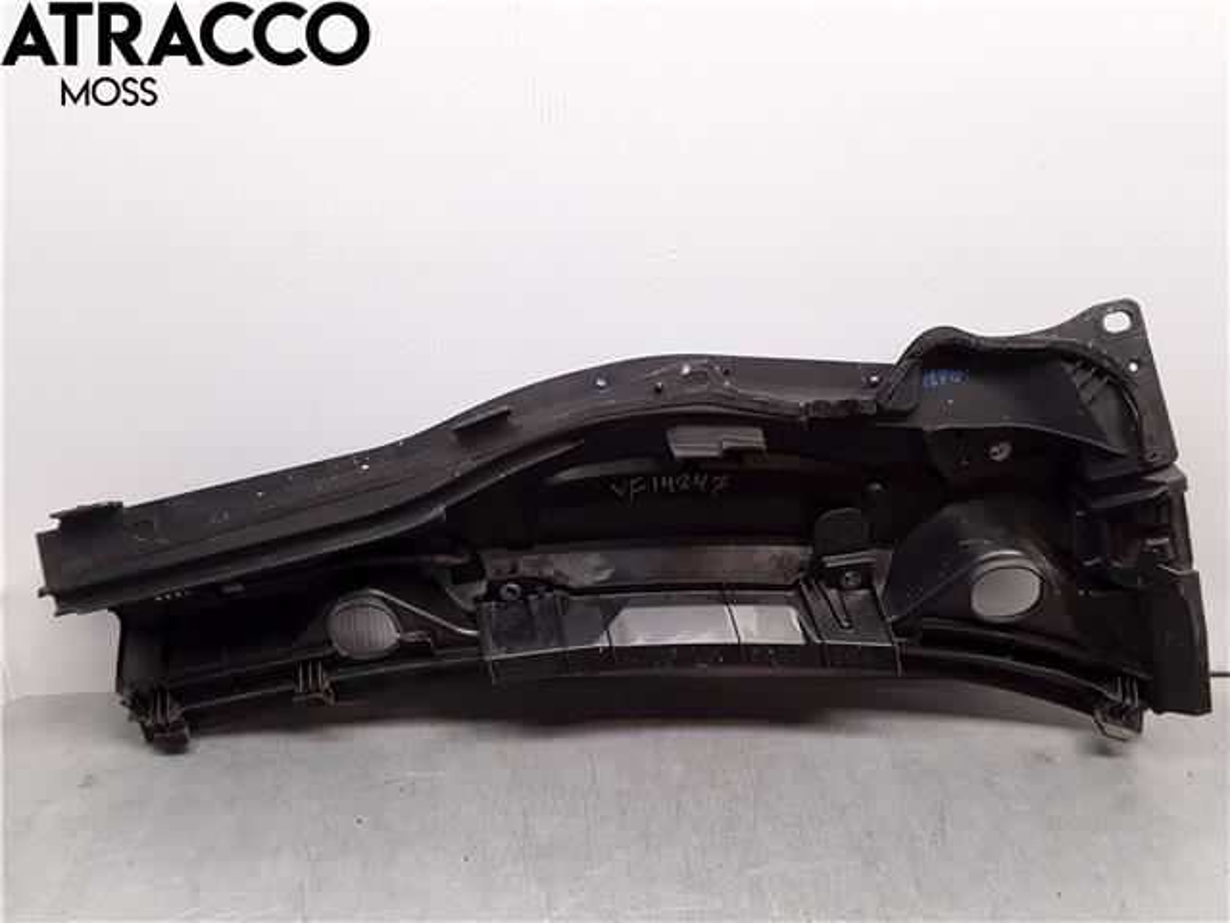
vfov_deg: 49.7
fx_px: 995
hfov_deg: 63.4
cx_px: 615
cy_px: 462
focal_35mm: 28
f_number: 1.9
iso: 50
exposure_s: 1/50
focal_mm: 2.91
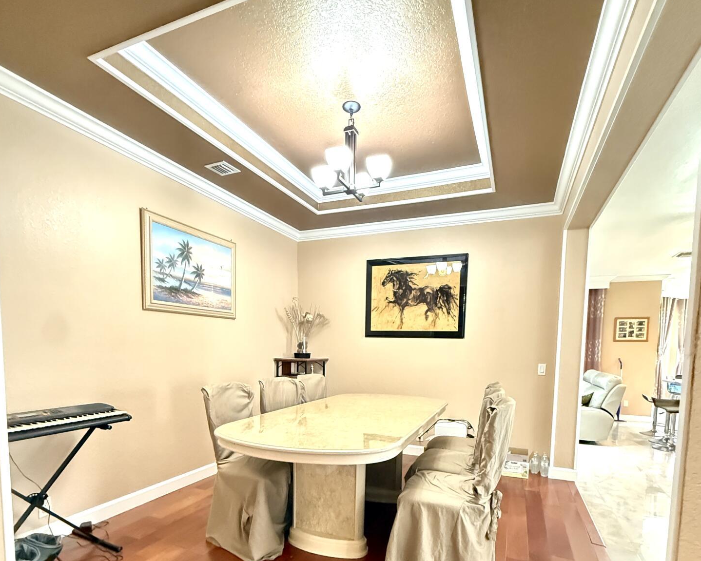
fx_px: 394
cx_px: 352
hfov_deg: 83.3
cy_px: 382
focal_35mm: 19
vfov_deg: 68.5
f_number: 2.2
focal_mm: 2.22
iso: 1600
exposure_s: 1/30
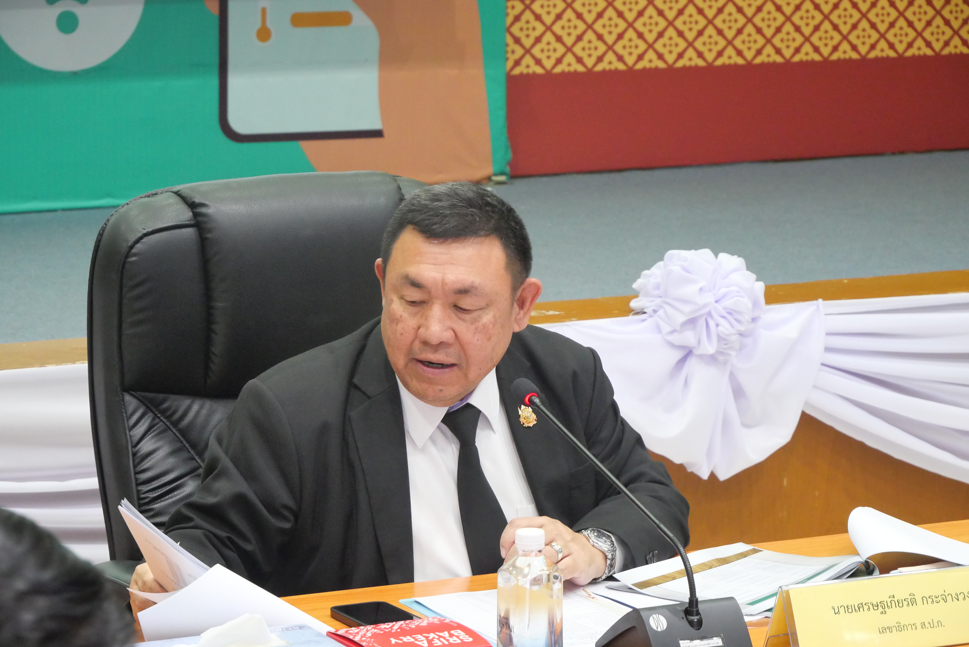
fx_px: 3340
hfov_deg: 16.5
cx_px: 484
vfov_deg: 11.1
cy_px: 324
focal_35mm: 124
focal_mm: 60
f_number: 5.6
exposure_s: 1/50
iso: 3200
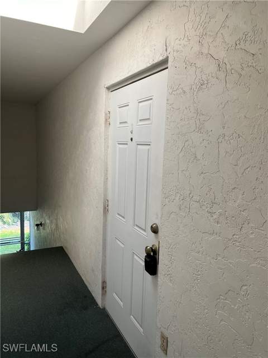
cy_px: 179
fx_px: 268
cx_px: 134
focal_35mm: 26
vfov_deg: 67.3
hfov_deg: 53.1
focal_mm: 5.7
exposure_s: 1/121
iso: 80
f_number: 1.5
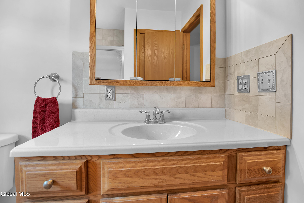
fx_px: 135
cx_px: 152
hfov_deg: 96.7
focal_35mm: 16
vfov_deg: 73.8
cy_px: 102
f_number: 4.5
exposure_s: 1/15
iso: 250
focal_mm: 16
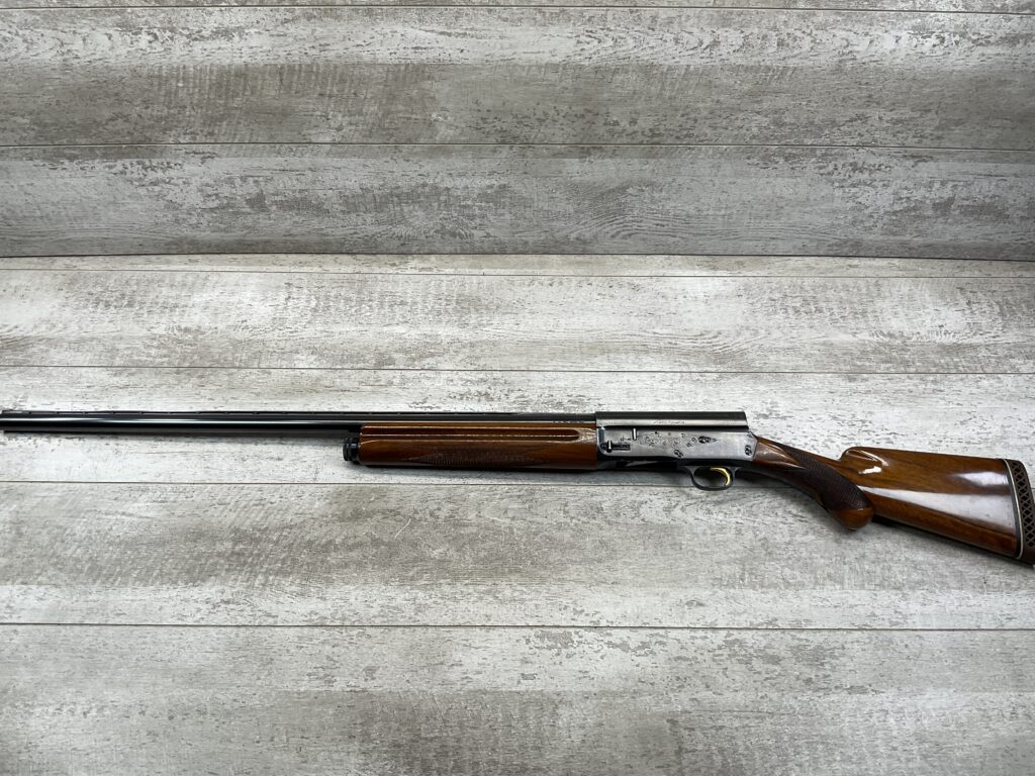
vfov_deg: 48.2
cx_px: 518
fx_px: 867
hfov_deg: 61.7
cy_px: 388
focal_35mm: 29
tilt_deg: -52.7
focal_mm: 3
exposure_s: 1/163
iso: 16
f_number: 1.8
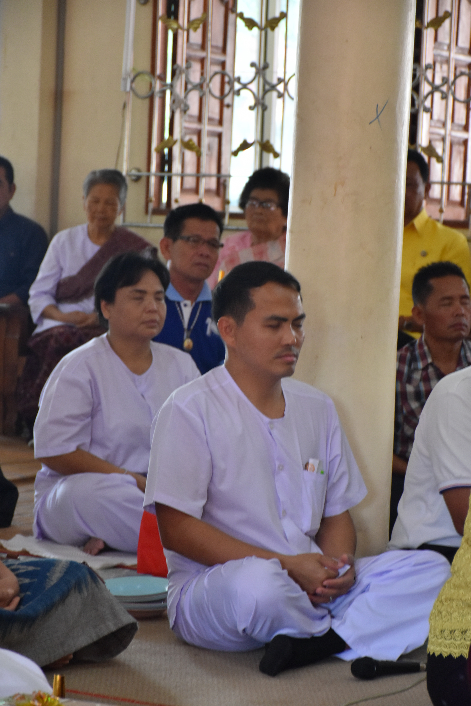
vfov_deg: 17.1
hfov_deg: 11.4
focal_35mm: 120
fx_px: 2355
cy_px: 353
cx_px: 236
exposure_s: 1/60
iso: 1250
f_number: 5.3
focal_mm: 80
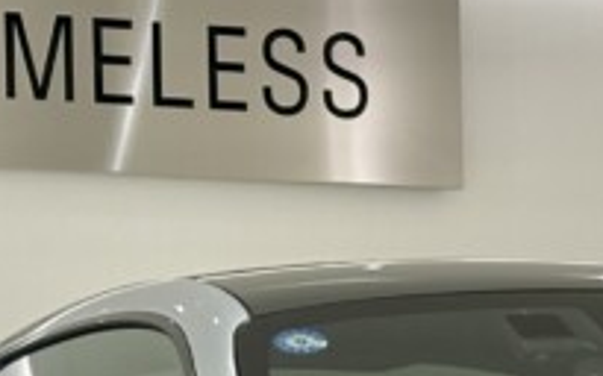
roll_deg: +1.2
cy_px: 687
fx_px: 4518
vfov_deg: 4.7
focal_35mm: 275
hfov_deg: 7.5
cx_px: 856
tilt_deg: -1.2
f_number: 1.6
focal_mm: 5.96
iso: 50
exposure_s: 1/576
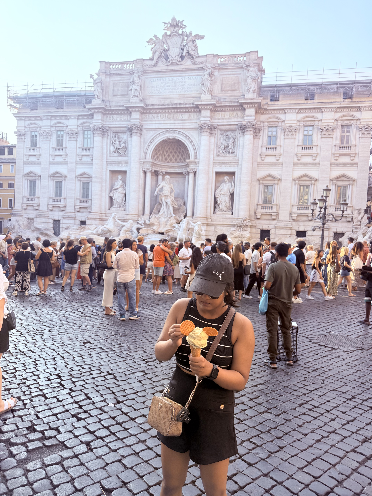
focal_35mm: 24
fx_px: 344
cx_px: 186
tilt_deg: -2.5
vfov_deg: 71.6
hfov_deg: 56.8
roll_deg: -3.2
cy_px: 248
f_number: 1.78
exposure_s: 1/967
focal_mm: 6.76
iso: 100
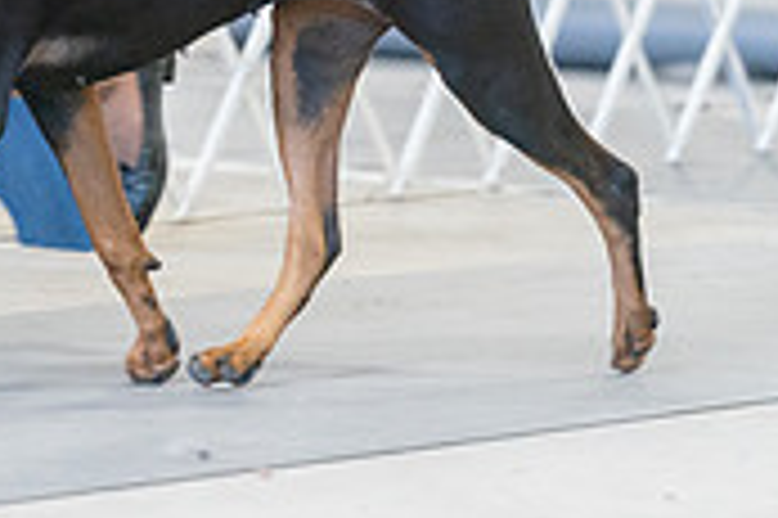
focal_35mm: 494
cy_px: -318
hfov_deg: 4.2
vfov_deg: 2.8
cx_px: 18
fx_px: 10666
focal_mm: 147
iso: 3200
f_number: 3.2
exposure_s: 1/250
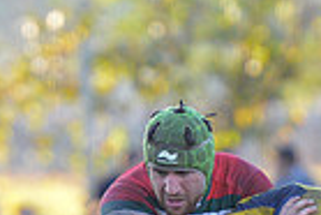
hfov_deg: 1.8
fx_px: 10033
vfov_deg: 1.2
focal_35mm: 1124
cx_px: -169
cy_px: 362
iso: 2000
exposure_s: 1/500
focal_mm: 270
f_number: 4
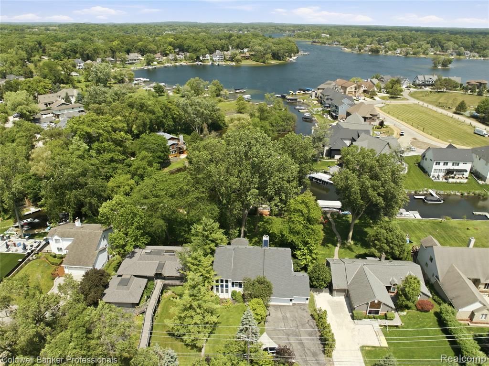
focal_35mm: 24
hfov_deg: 71.6
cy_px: 183
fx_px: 339
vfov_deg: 56.7
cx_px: 244
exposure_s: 1/160
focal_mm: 12.3
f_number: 2.8
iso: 110
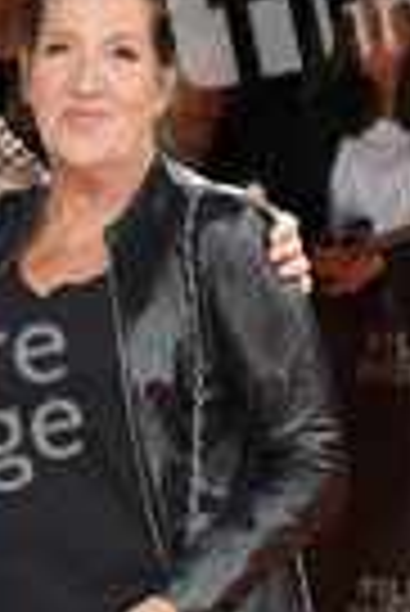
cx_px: -18
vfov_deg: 9.3
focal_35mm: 220
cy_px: 657
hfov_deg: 6.2
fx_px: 3749
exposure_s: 1/160
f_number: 6.3
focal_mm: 50
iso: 400
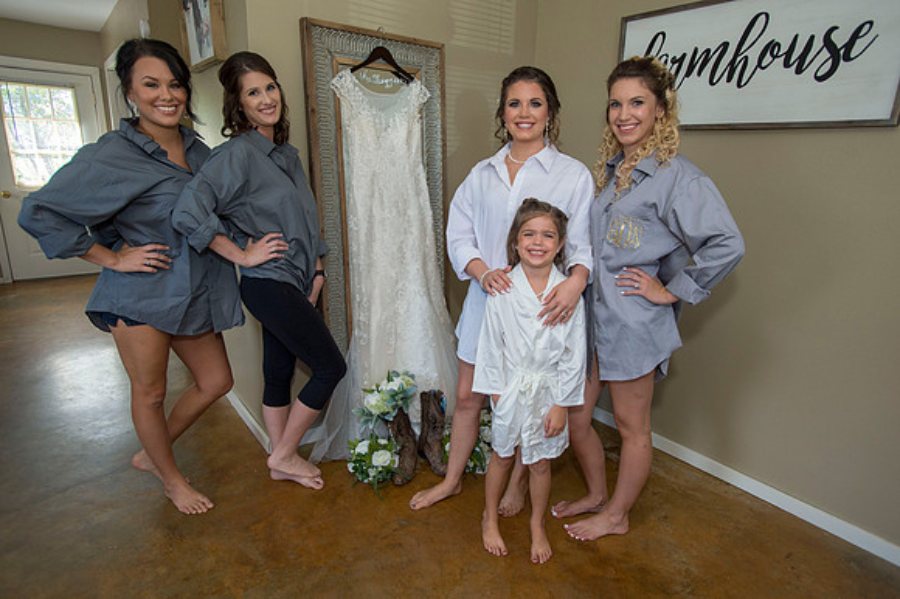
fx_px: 550
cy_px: 300
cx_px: 450
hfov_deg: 78.6
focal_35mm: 22
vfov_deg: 57.2
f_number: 4
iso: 1250
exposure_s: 1/320
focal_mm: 22
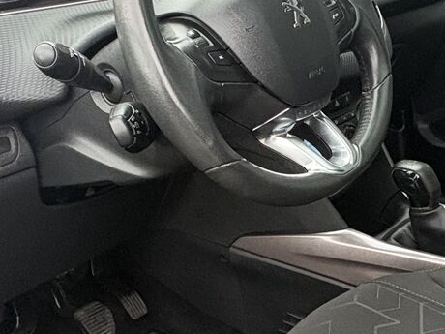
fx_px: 668
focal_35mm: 52
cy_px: 245
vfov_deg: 27.7
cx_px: 292
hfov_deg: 36.5
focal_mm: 2.22
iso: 500
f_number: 2.2
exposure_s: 1/60
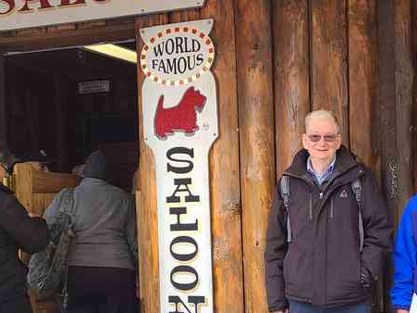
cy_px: 215
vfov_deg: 24.7
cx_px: 268
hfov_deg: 32.5
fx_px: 711
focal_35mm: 59
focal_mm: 5.4
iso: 40
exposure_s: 1/177
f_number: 1.8
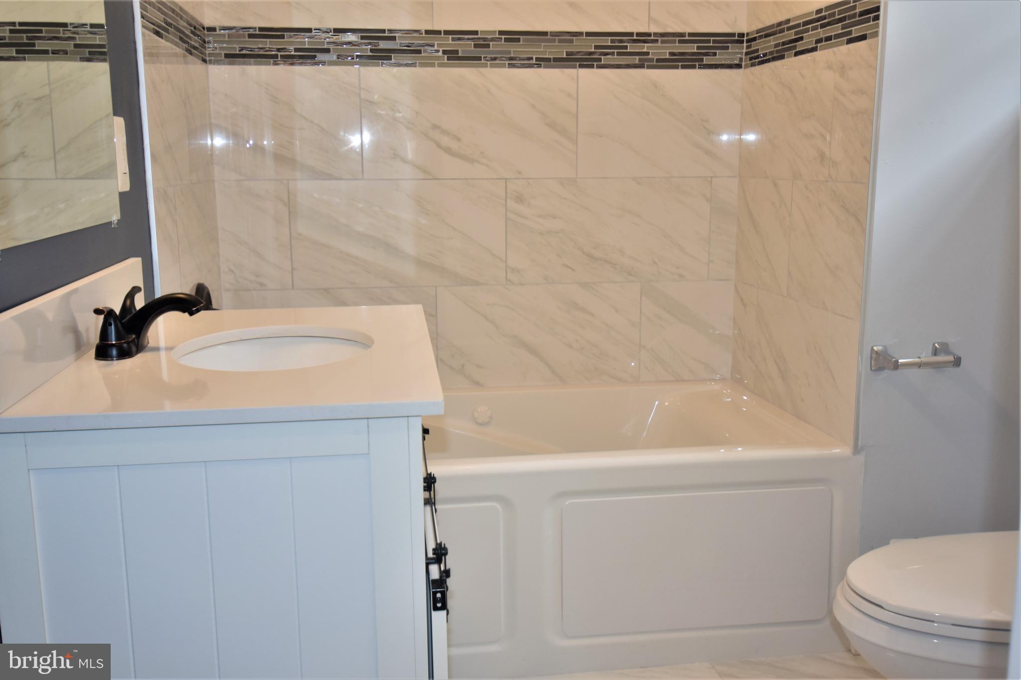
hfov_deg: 57.2
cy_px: 340
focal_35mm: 33
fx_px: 936
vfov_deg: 40.0
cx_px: 510
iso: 400
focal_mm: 22
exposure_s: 1/60
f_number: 4.5
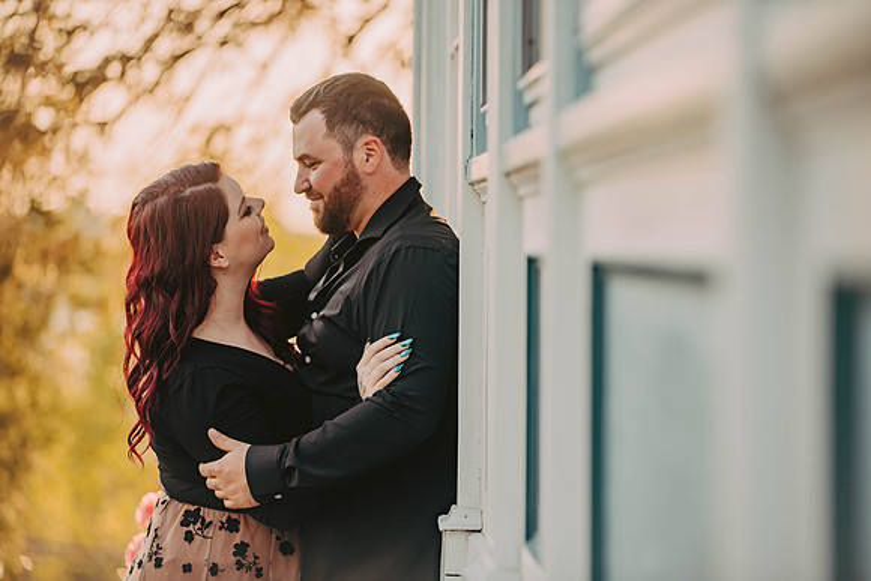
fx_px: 3146
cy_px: 290
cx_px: 436
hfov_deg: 15.8
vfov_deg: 10.6
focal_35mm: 130
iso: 250
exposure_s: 1/1250
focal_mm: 130
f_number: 2.8
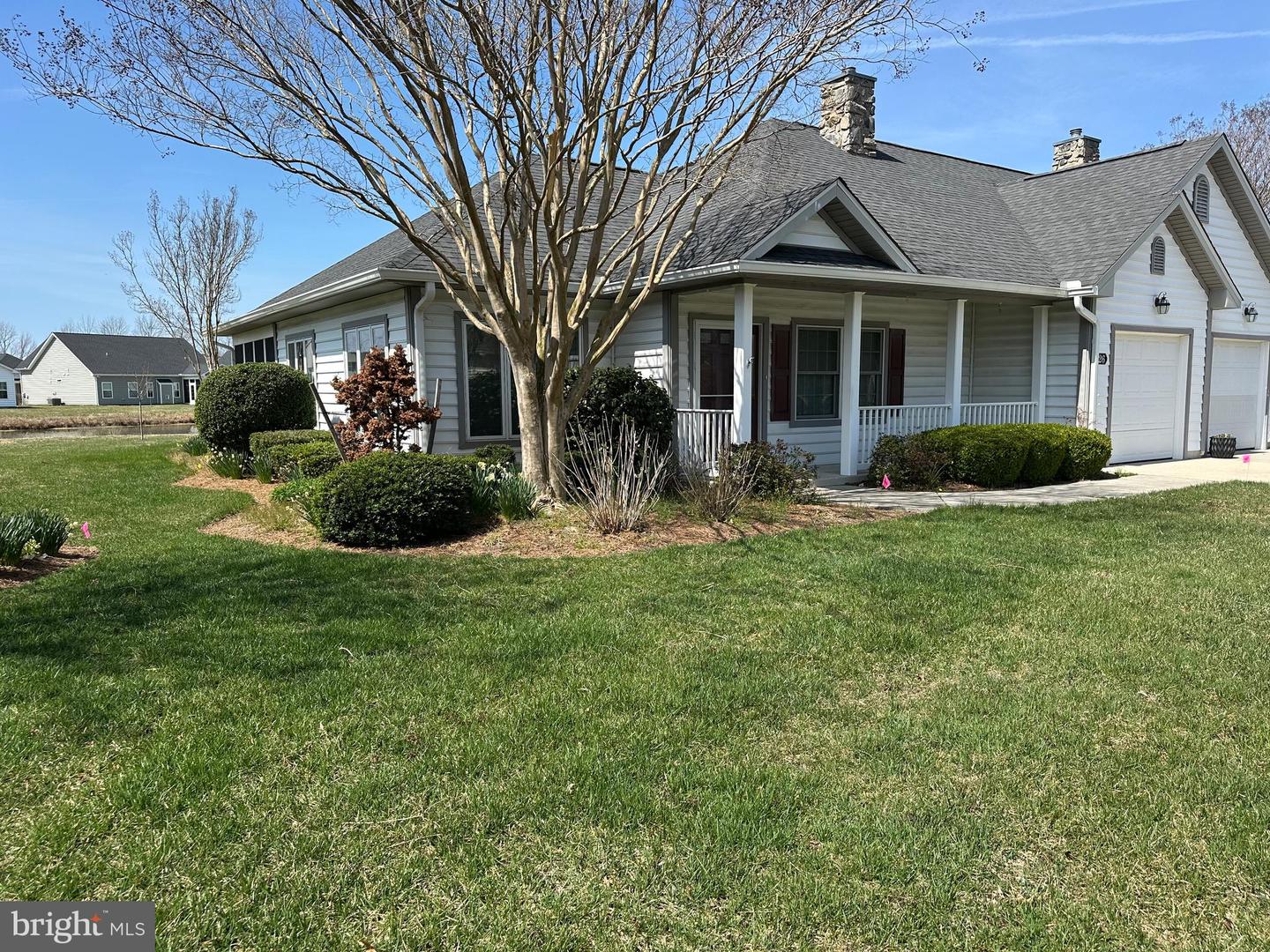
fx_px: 881
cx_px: 635
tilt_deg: -5.2
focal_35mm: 24
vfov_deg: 56.8
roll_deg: +0.4
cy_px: 476
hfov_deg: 71.6
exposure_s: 1/3058
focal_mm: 6.86
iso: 80
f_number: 1.78
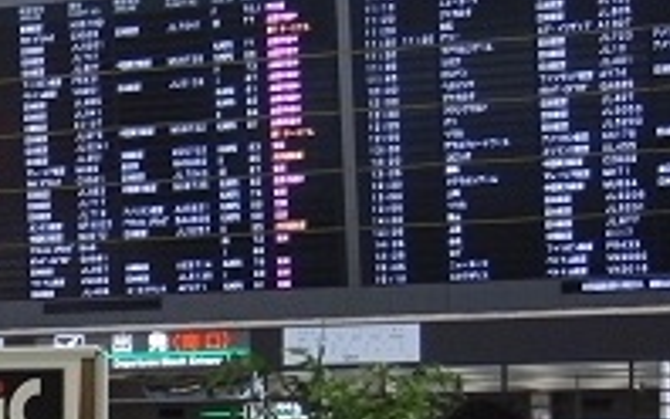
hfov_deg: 12.6
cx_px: -239
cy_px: 370
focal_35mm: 160
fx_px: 2923
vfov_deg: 8.2
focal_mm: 8.4
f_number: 4
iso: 400
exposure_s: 1/50
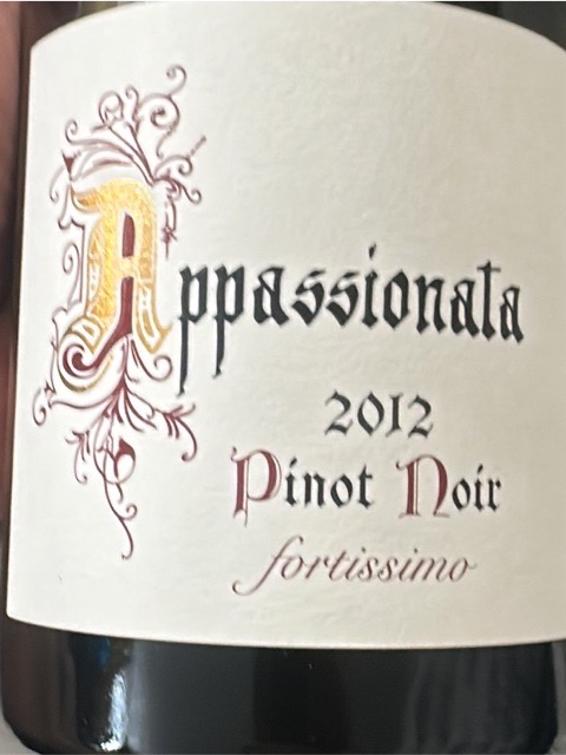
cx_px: 283
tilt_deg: -69.2
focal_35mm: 28
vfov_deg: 63.4
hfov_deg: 49.7
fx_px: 610
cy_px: 378
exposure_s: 1/40
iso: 160
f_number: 2.2
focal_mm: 2.22
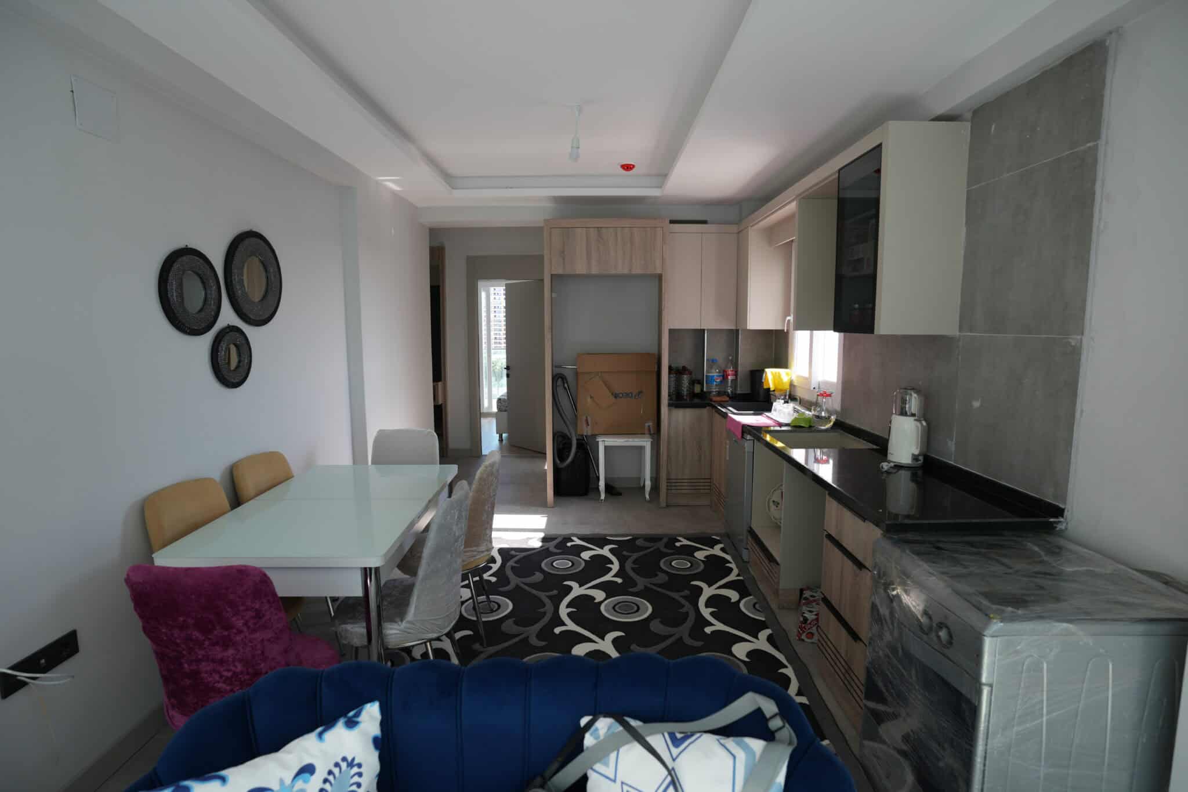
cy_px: 396
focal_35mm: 18
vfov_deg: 67.4
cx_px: 594
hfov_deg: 90.0
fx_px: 594
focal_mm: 18
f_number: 4
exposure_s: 1/160
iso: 200
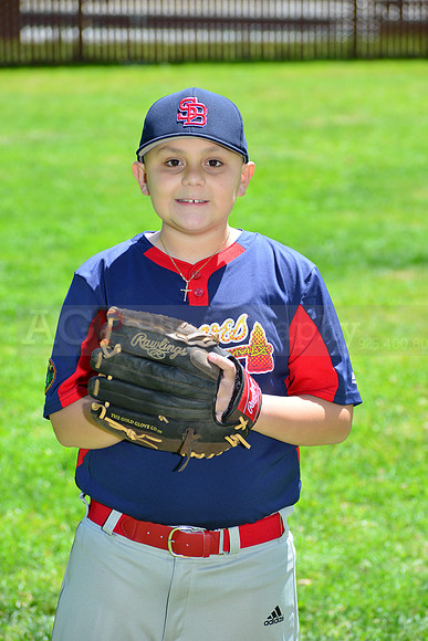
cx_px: 214
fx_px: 2584
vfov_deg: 14.2
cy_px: 320
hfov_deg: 9.5
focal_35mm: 145
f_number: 8
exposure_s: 1/200
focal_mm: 145
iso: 200
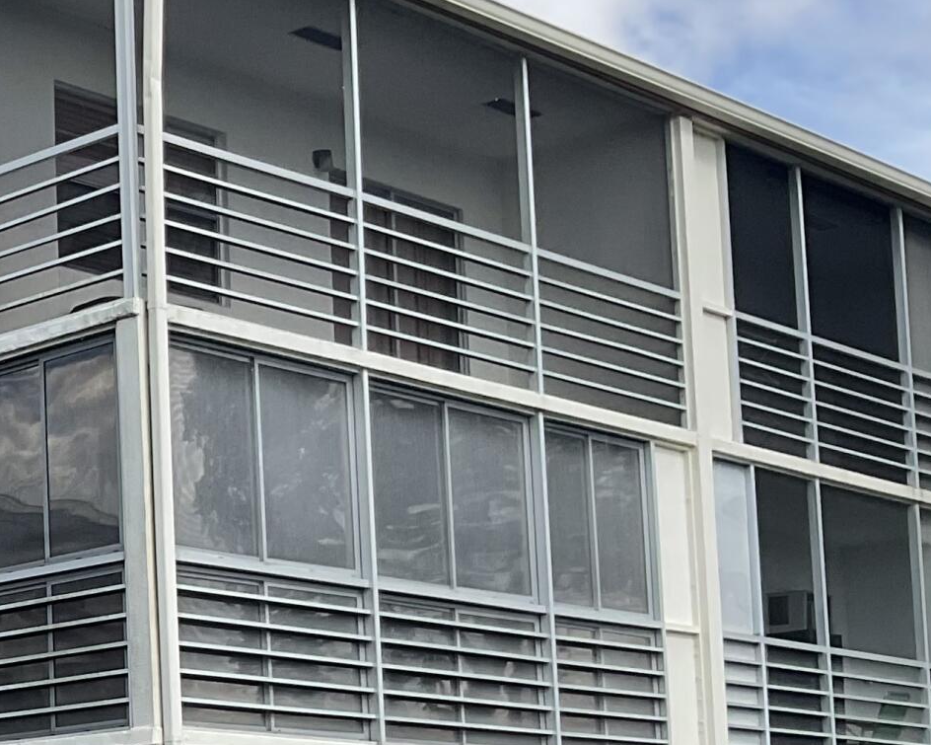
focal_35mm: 90
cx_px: -417
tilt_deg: +4.3
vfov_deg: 16.6
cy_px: 823
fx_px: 2480
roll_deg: +0.8
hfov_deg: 19.0
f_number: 1.8
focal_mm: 3
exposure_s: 1/1279
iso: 16
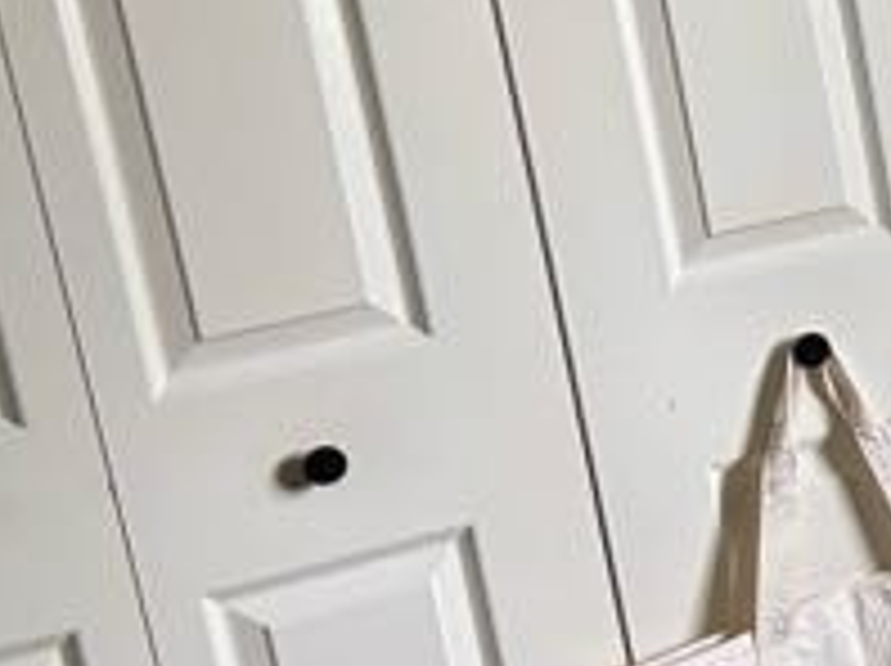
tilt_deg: -15.1
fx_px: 2828
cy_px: 245
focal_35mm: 110
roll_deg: +5.4
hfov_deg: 14.8
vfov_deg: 13.4
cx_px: 1764
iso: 200
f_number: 1.6
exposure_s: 1/60
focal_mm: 5.96
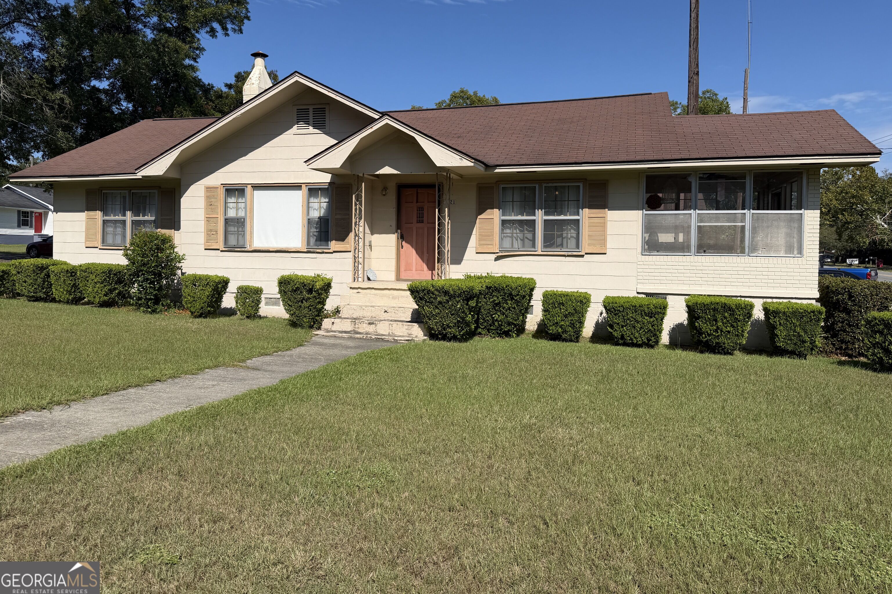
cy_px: 260
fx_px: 619
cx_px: 446
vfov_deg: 51.2
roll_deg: -0.5
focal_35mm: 25
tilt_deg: -0.9
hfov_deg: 71.5
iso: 80
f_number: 1.78
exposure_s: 1/6711
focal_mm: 6.76
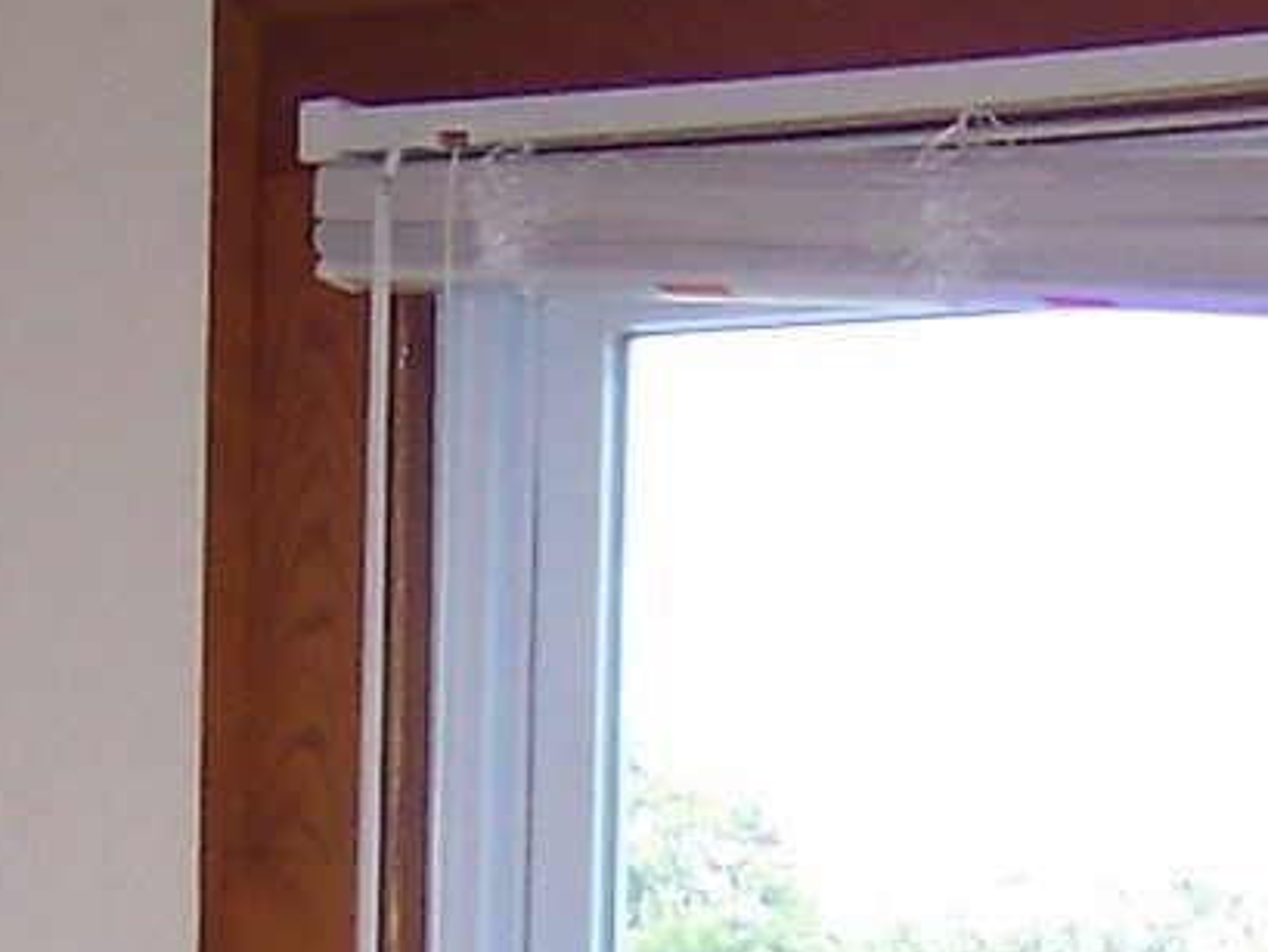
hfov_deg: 11.0
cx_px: 896
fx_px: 6559
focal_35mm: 179
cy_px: 1938
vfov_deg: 7.9
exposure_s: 1/60
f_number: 2.8
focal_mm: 5.6
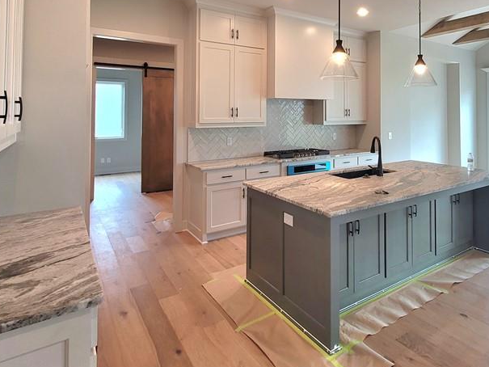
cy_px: 108
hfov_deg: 74.1
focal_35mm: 22
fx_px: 311
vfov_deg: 58.9
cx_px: 324
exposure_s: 1/60.2
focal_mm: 2.2
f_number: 2.2
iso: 80
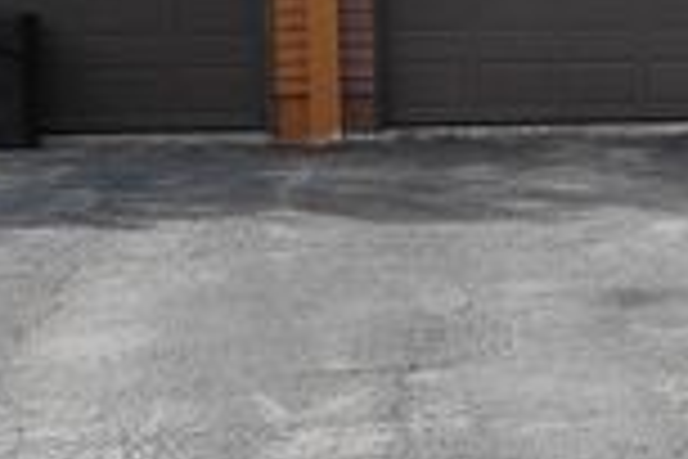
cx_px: 850
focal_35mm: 111
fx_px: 2121
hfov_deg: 17.5
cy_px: 169
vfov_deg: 12.3
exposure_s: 1/250
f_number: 5.6
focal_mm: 12.78
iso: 125
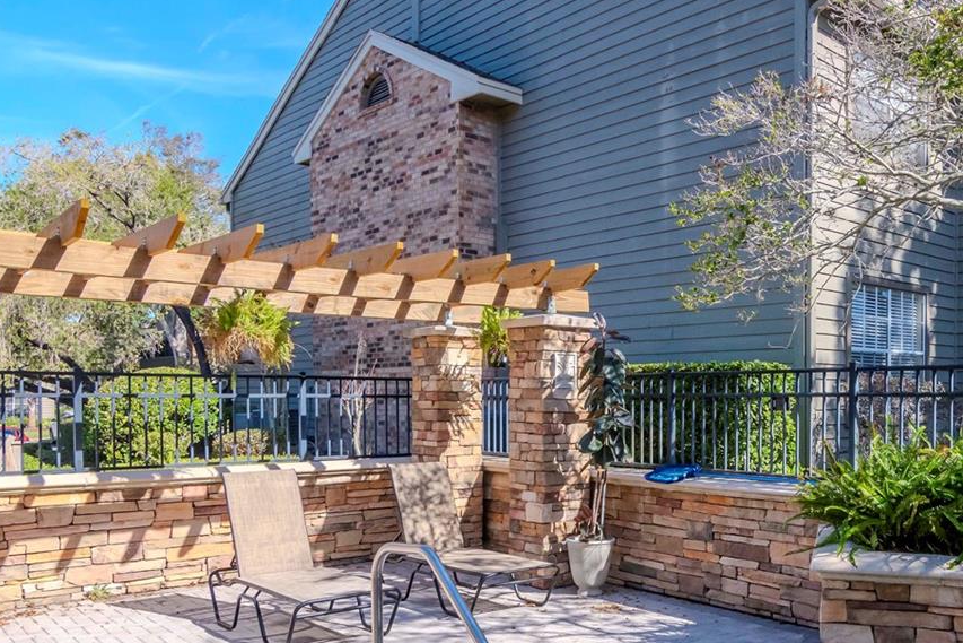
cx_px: 674
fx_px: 828
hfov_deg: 58.4
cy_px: 414
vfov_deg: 42.0
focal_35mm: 31
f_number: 9
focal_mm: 11
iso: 640
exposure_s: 1/640
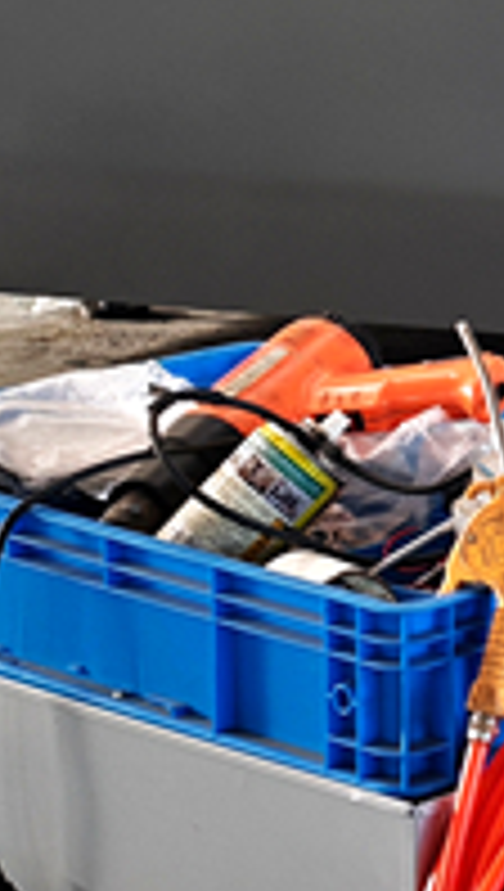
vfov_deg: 14.7
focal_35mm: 145
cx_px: 1278
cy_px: 158
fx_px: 3430
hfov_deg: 7.7
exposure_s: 1/64.4
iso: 80
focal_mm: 6.62
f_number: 1.67
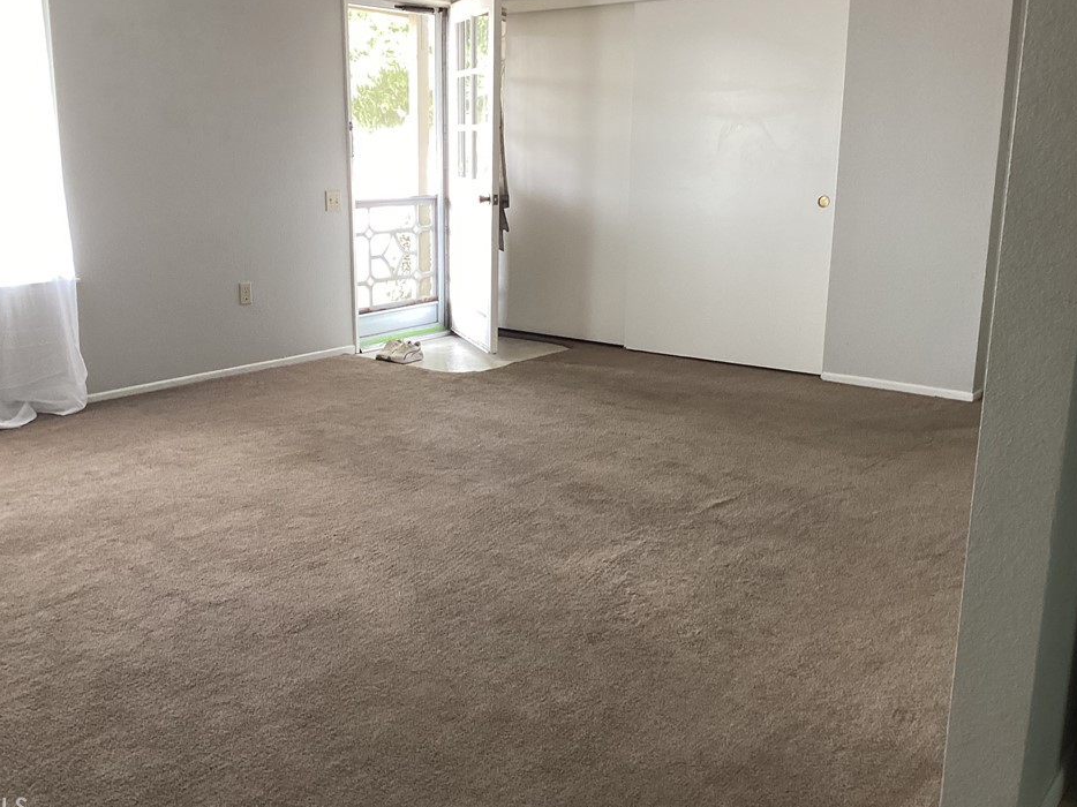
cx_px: 490
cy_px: 382
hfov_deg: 53.9
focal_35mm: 34
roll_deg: +0.6
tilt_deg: -12.1
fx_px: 1058
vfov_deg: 41.8
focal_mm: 3.3
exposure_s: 1/60
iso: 160
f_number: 2.4
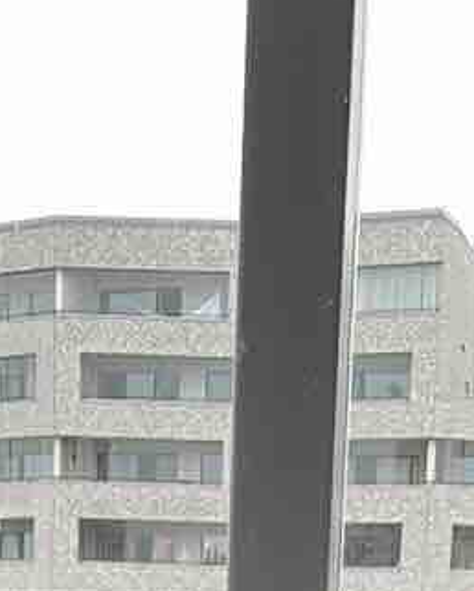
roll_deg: -1.6
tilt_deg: -15.5
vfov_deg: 12.2
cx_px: 215
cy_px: 1410
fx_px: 2207
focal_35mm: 126
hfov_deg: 12.3
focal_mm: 5.7
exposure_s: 1/60
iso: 250
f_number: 1.5
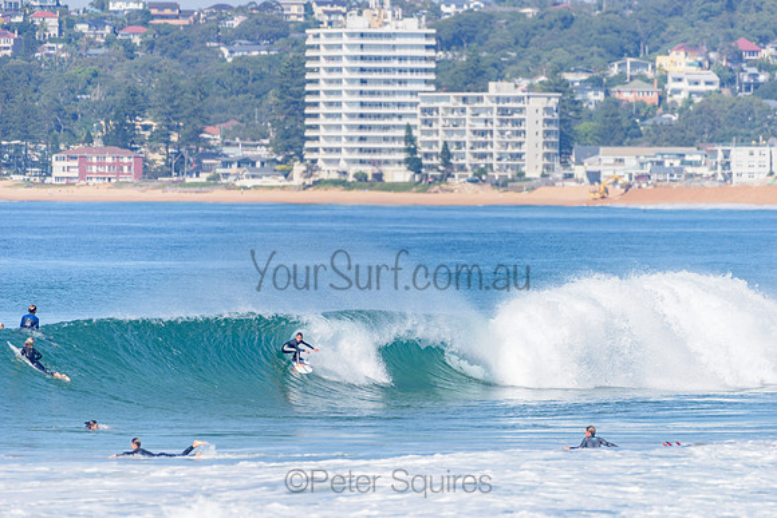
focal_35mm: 500
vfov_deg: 2.8
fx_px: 10794
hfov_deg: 4.1
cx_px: 388
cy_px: 259
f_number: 5.6
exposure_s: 1/2000
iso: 160
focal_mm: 500
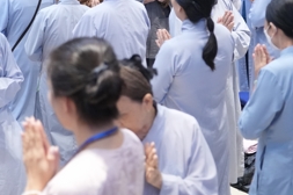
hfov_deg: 22.6
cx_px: 159
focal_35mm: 90
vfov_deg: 14.5
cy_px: -54
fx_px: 732
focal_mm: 35
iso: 5000
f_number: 2
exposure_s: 1/500
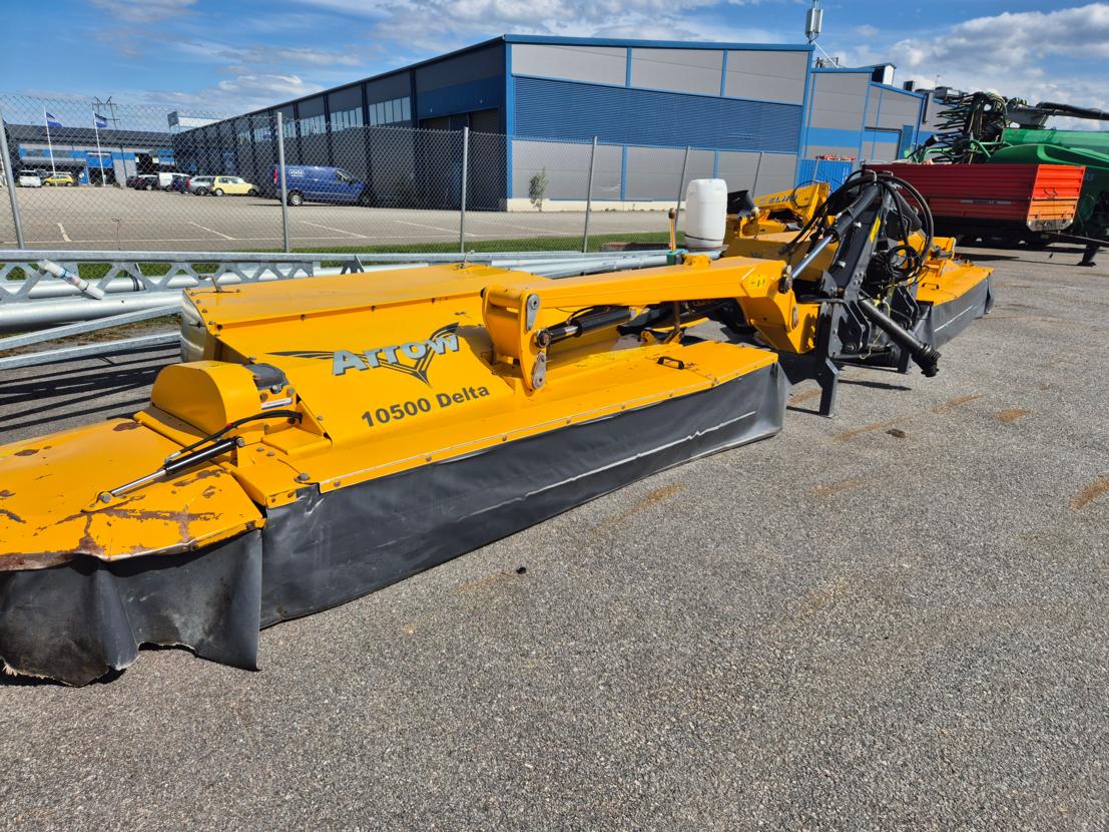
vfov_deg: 58.9
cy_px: 416
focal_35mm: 23
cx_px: 554
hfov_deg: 73.9
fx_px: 737
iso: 25
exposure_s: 1/2960
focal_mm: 5.4
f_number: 1.8
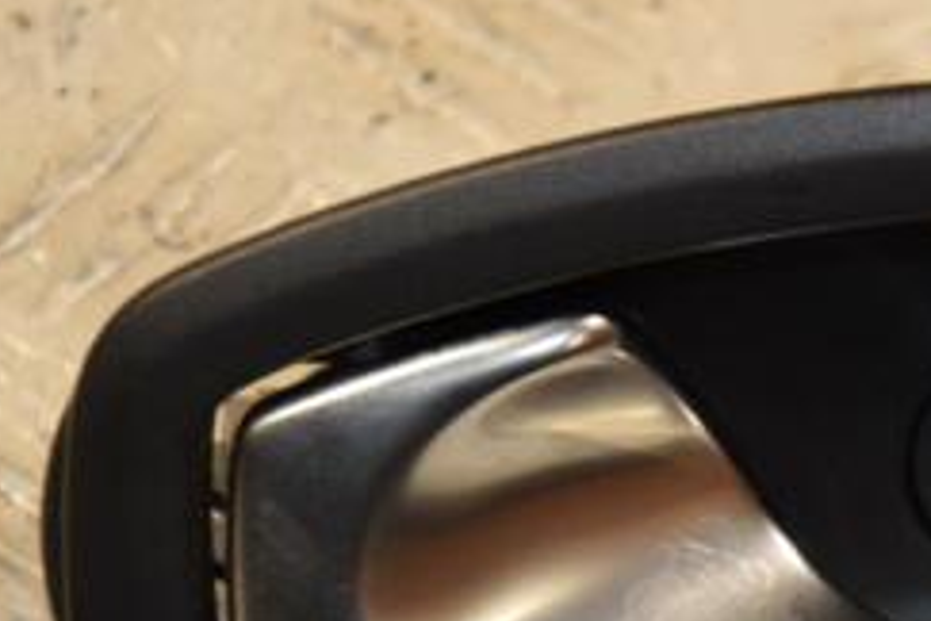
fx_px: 10065
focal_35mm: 389
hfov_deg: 5.3
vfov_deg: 3.5
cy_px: 610
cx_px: 843
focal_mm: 105
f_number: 5.6
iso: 800
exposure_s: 1/125
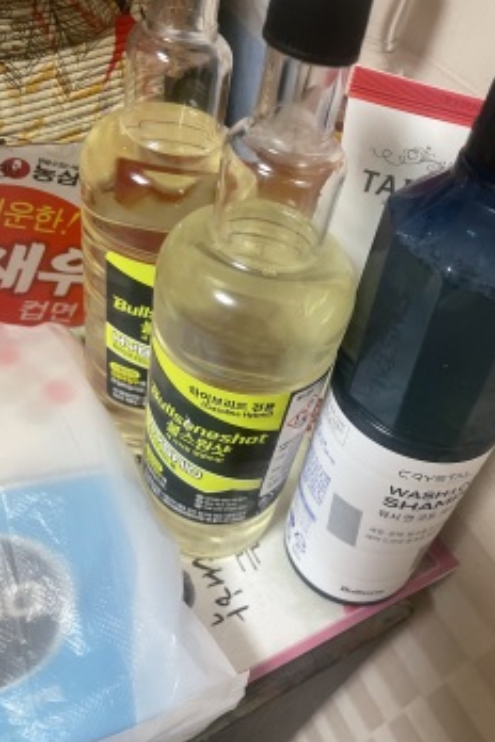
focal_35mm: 28
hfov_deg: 46.3
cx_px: 275
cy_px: 367
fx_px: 577
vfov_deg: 65.5
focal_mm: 4.2
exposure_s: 1/40
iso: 500
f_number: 1.6
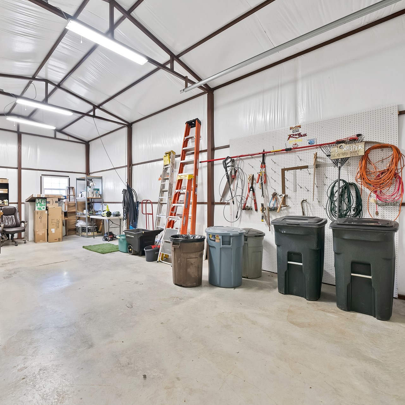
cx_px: 169
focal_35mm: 16
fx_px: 212
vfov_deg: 87.4
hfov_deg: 86.7
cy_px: 199
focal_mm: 12
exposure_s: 1/2
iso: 640
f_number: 6.3
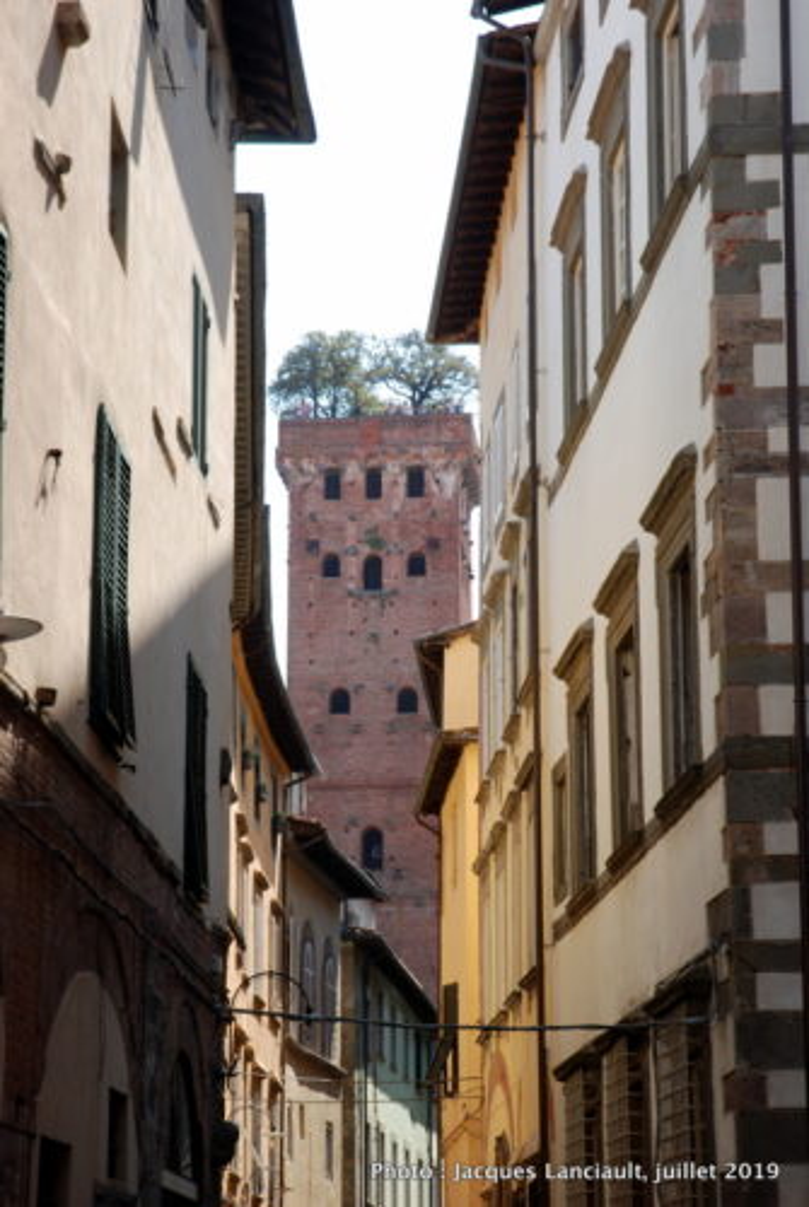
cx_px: 404
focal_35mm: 82
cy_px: 604
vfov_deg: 24.6
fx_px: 2771
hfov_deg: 16.6
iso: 100
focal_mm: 55
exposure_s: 1/50
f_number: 10
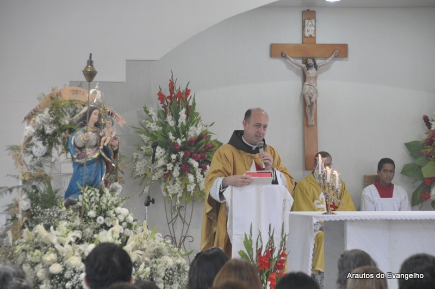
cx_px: 218
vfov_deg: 9.6
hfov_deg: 14.4
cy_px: 144
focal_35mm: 142
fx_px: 1720
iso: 640
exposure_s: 1/30
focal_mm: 95
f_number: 5.6
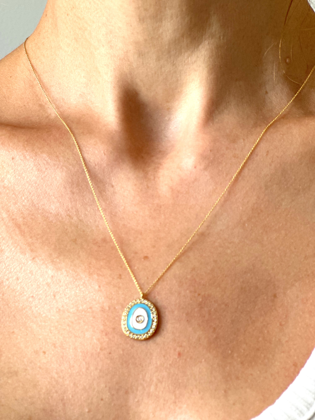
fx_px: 934
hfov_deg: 19.1
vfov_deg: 25.3
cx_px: 158
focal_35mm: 77
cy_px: 210
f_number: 2.8
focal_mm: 9
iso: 125
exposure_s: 1/121
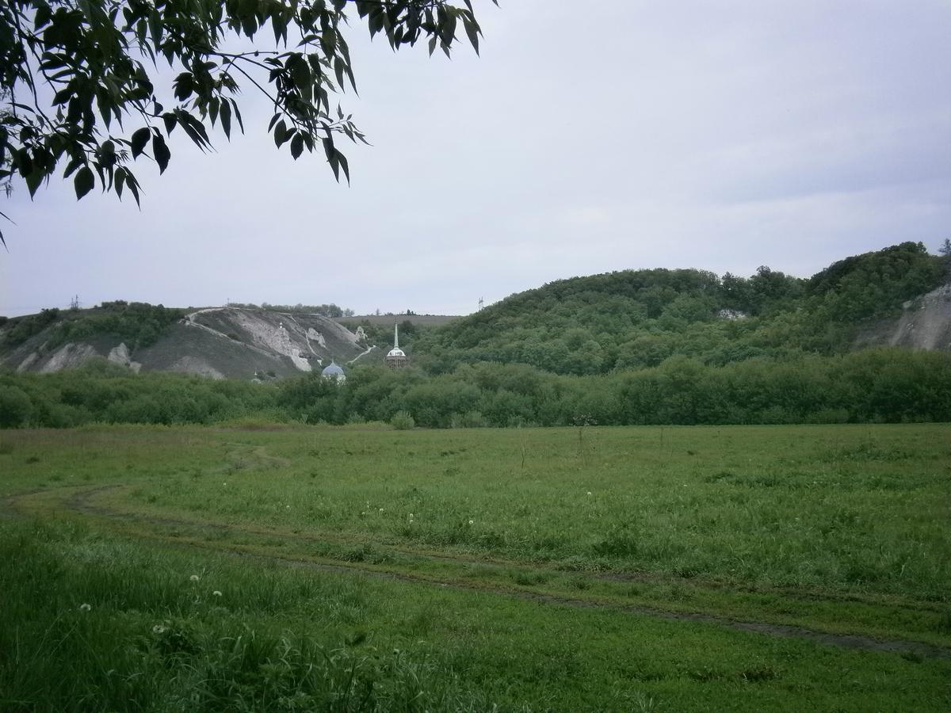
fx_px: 1291
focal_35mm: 47
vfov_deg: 30.9
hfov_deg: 40.4
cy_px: 356
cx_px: 476
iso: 80
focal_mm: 8.3
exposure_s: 1/100
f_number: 3.4
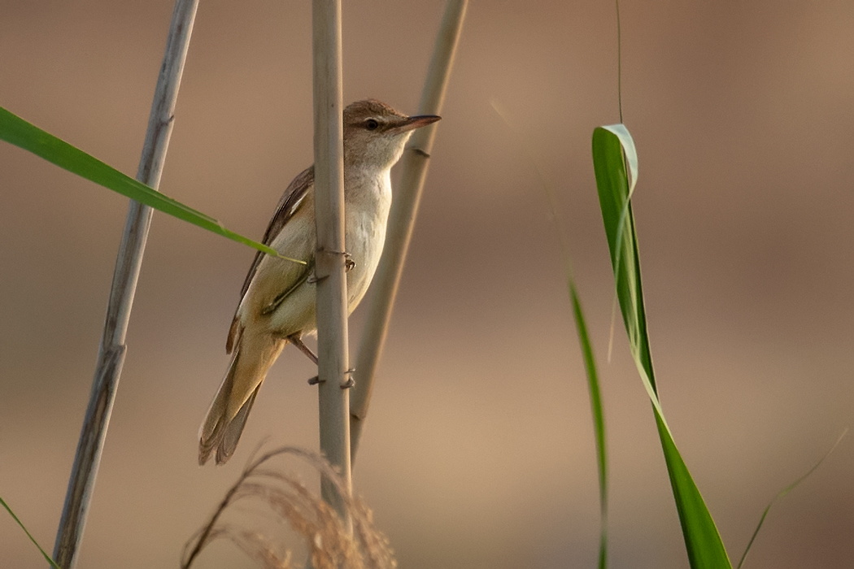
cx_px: 427
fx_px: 14944
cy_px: 284
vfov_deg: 2.2
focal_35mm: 630
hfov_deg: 3.3
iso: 640
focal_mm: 420
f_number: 6.3
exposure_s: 1/1000
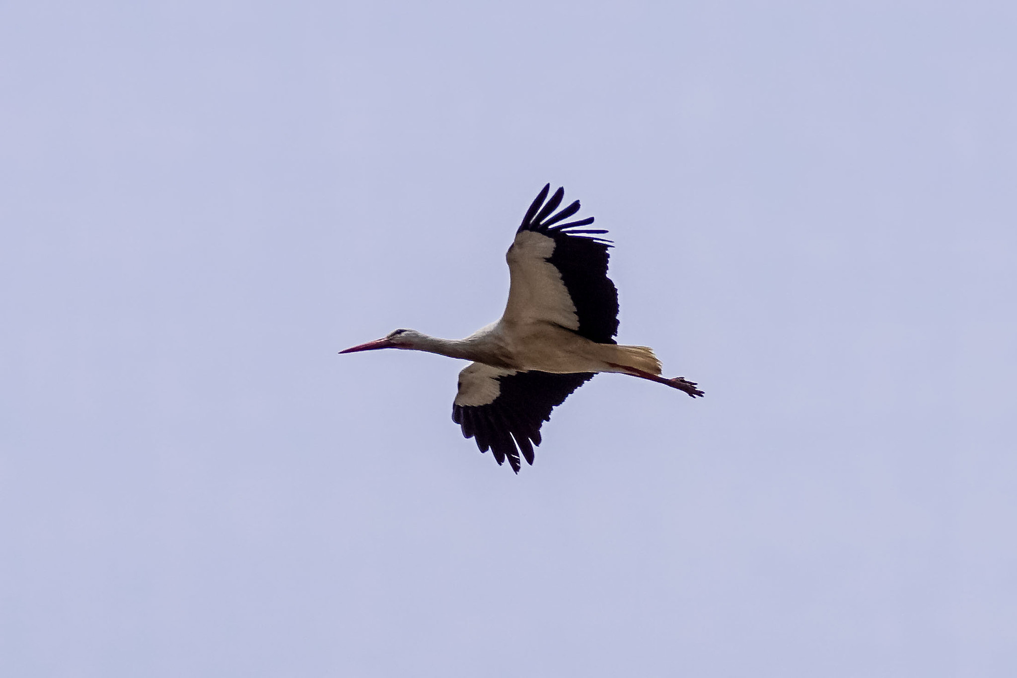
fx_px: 12711
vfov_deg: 3.1
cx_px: 508
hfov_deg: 4.6
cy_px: 339
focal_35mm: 450
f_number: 7.1
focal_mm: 300
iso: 100
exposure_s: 1/800
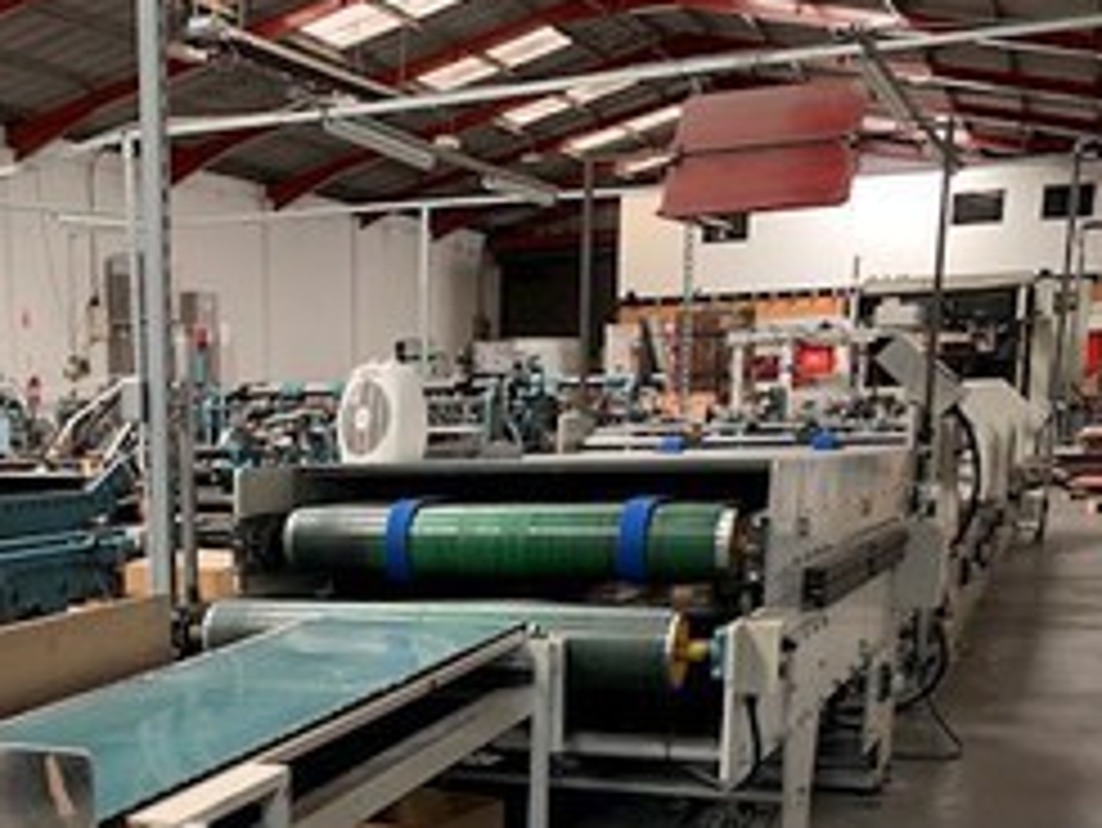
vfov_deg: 26.1
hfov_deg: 34.7
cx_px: 180
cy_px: 830
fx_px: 1688
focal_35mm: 53
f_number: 1.8
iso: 100
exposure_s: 1/60
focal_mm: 4.25
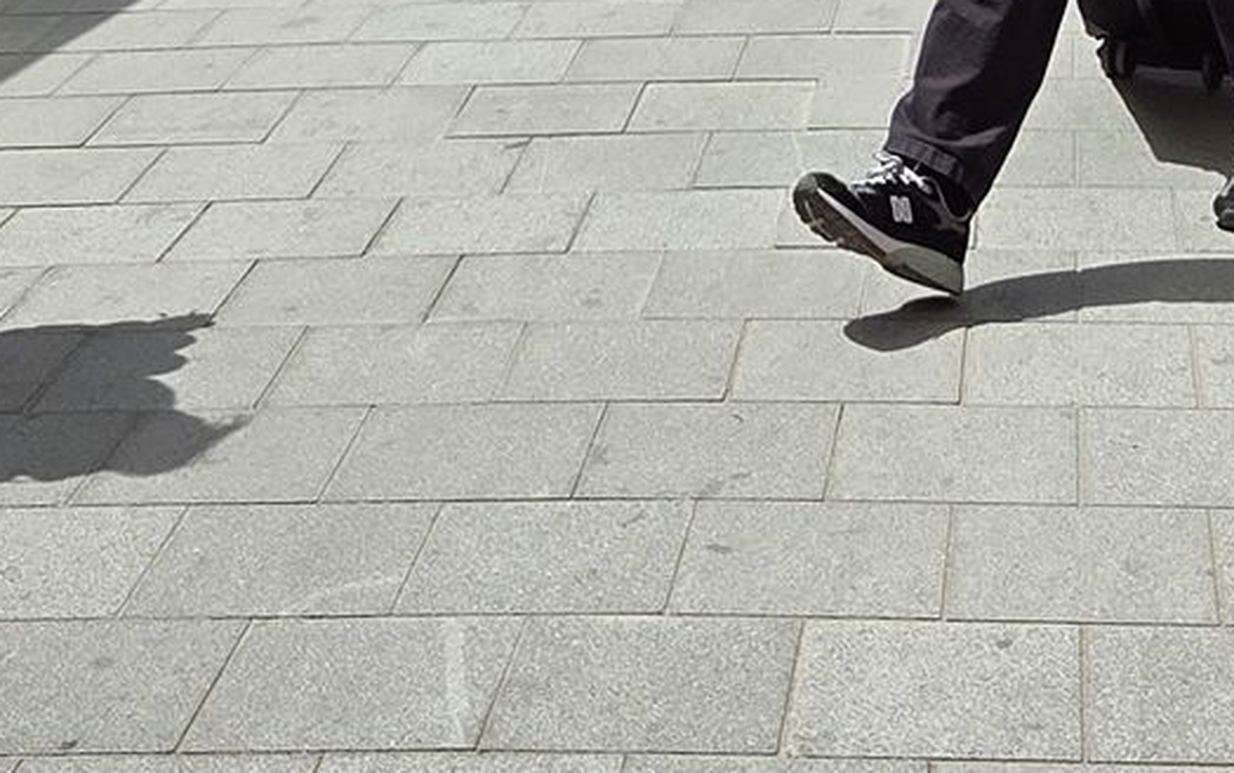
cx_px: 947
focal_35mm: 93
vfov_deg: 12.4
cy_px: -792
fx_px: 3129
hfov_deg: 22.1
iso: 80
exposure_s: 1/4460
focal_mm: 5.4
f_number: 1.8
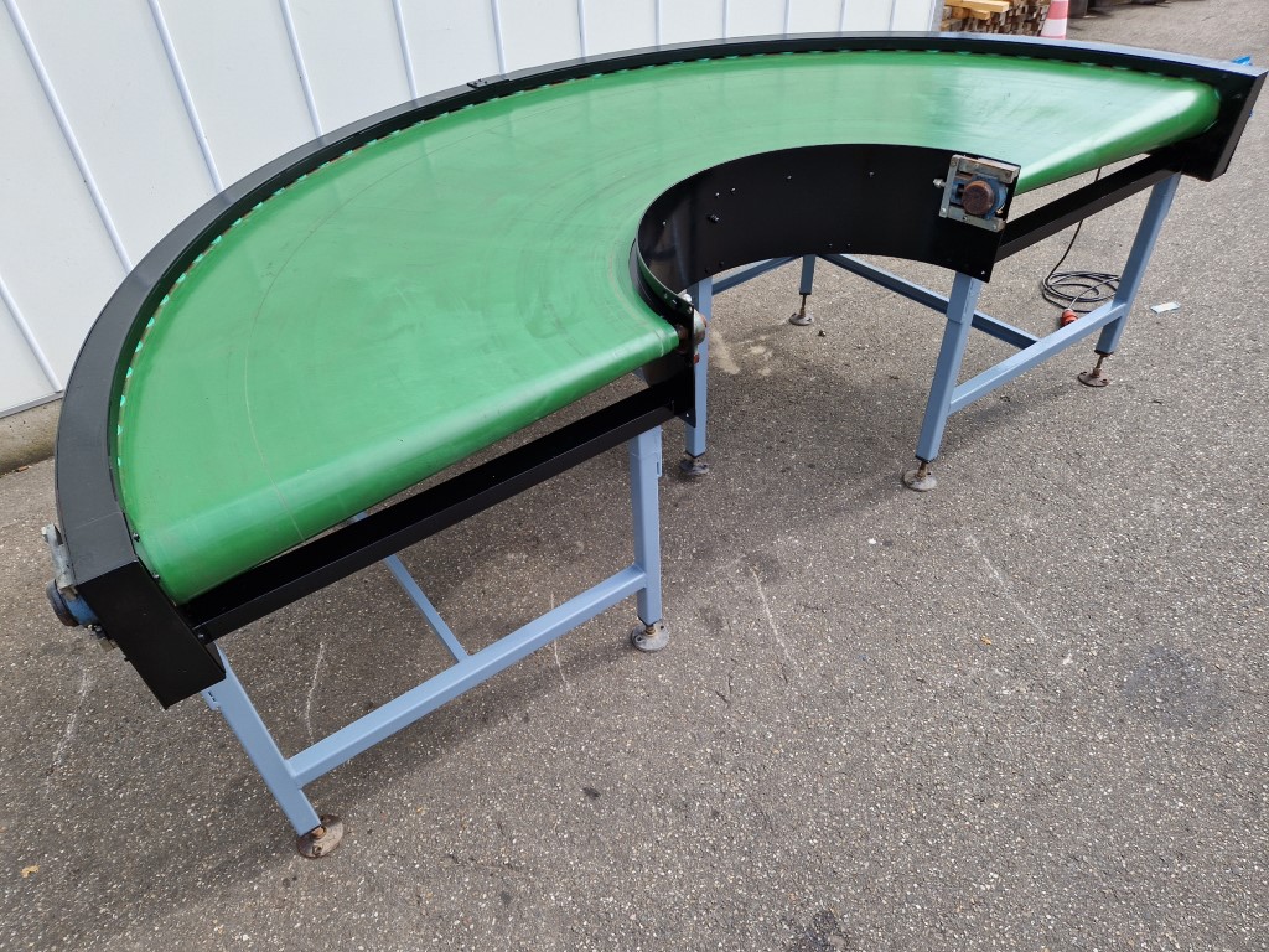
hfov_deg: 73.9
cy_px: 476
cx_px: 634
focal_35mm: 23
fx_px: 843
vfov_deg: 58.9
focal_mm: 5.4
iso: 50
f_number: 1.8
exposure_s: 1/628
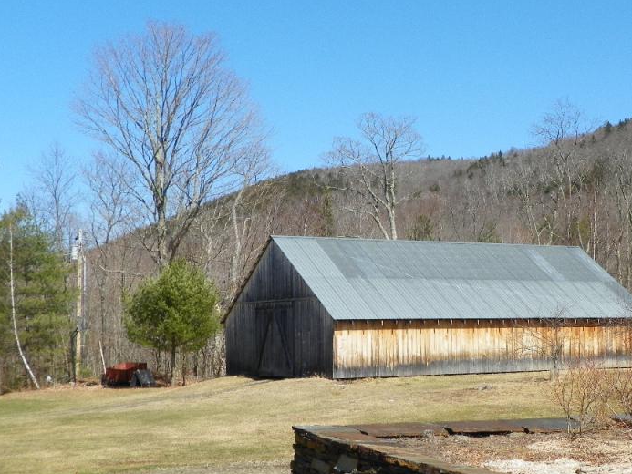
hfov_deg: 29.4
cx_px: 463
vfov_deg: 22.6
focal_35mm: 65
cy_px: 287
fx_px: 1187
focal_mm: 7.9
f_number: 5
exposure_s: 1/250
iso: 64
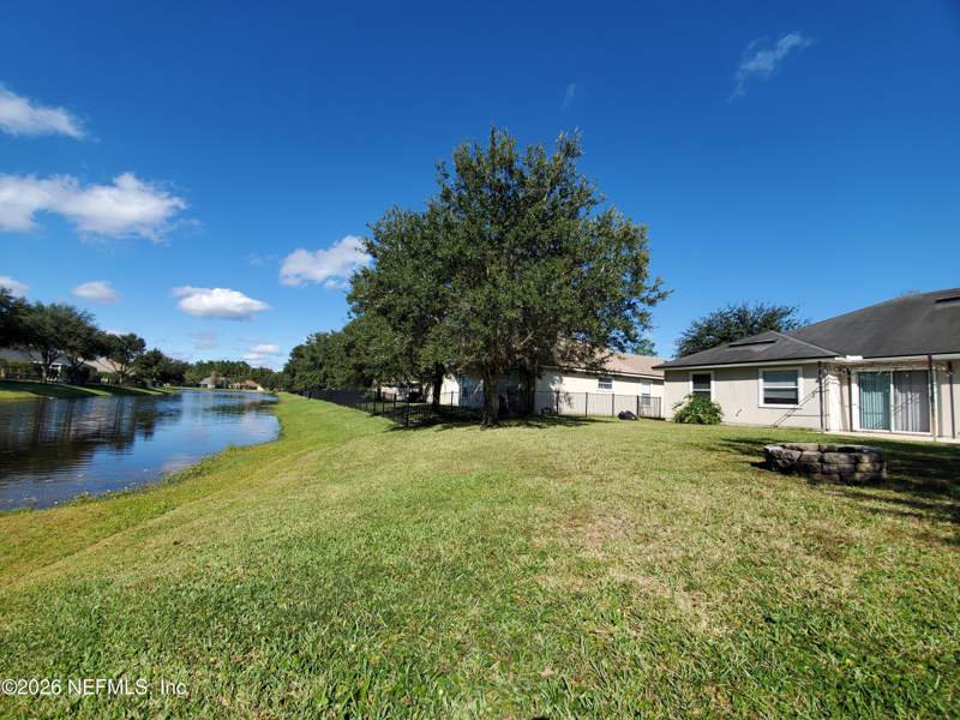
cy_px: 360
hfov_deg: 106.2
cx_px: 480
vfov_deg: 89.9
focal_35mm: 13
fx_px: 361
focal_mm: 1.8
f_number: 2.2
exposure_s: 1/1076
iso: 50
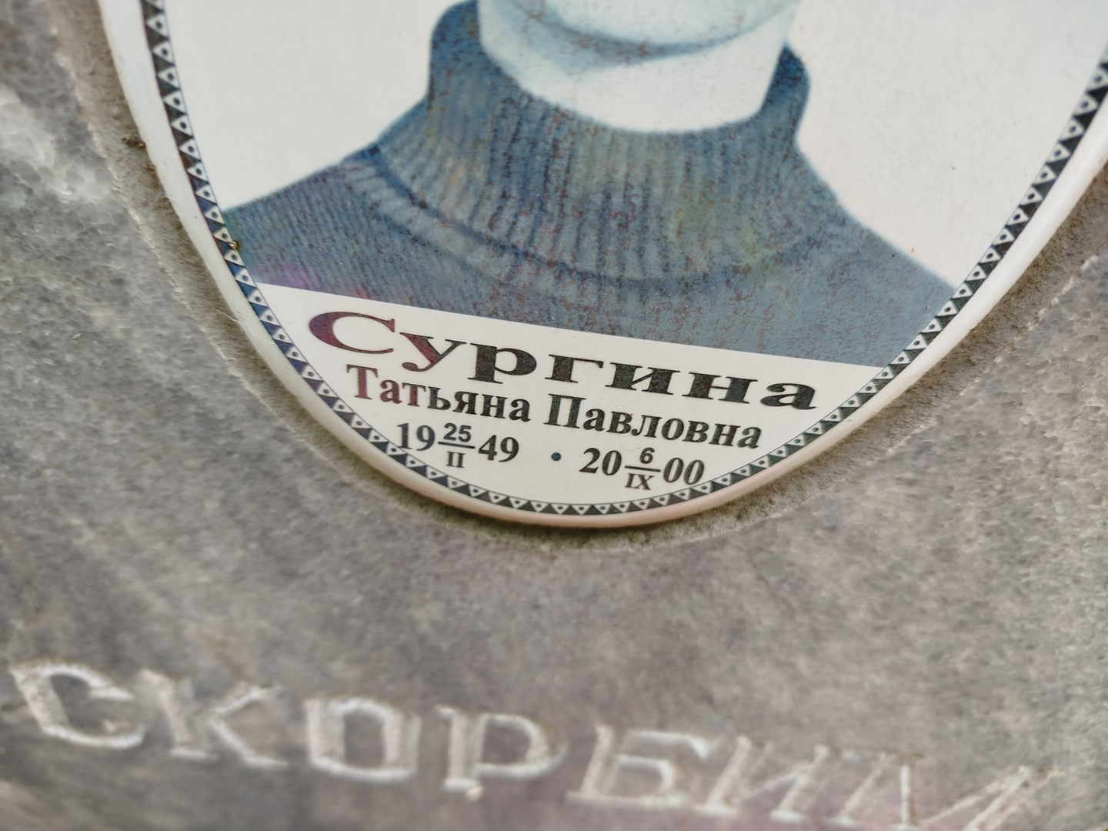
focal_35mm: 24
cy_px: 416
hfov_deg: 71.6
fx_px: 768
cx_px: 554
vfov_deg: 56.8
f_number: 1.7
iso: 50
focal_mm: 5.31
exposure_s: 1/50
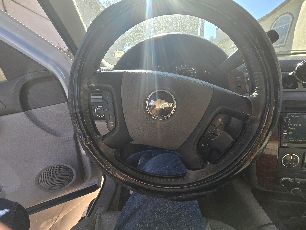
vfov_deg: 89.9
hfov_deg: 106.2
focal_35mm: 13
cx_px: 153
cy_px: 115
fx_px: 115
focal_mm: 2.2
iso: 50
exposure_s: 1/479
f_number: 2.2
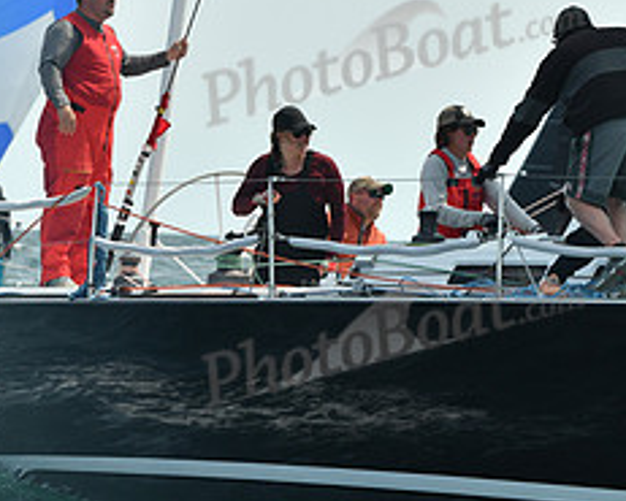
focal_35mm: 389
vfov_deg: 4.0
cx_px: 726
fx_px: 7210
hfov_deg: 5.0
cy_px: 158
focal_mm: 165
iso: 320
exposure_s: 1/1250
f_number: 7.1
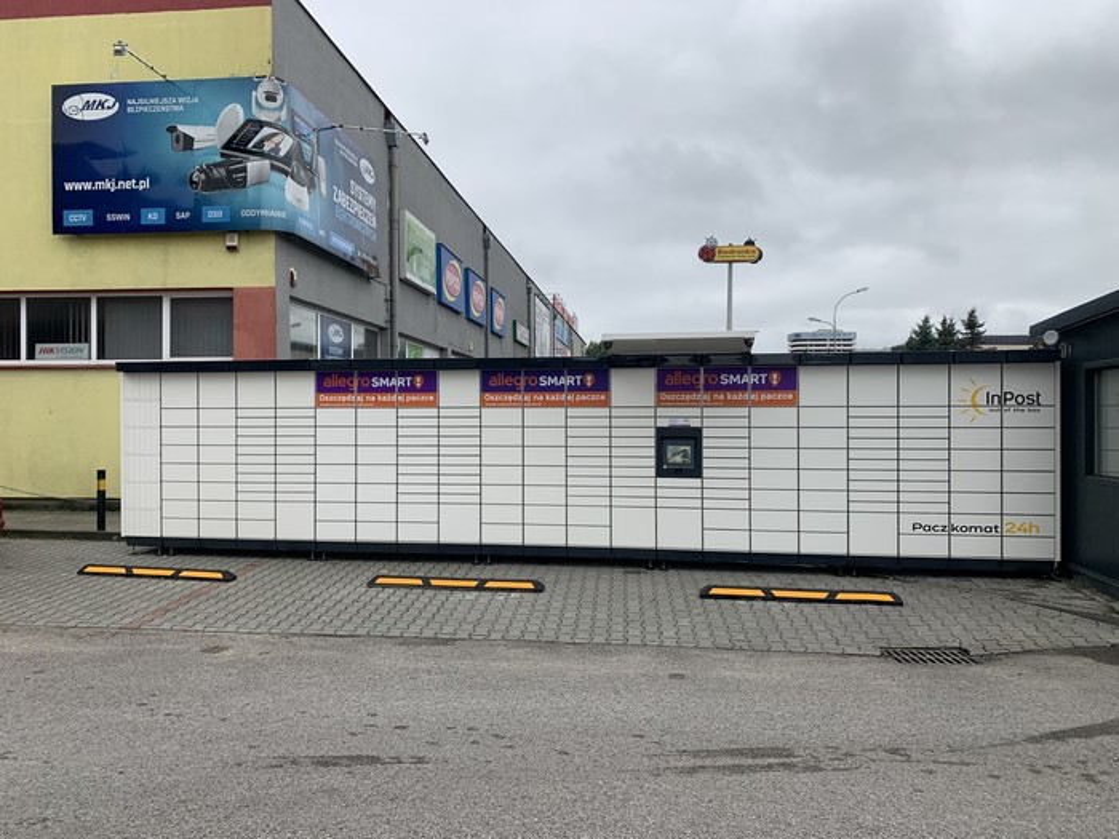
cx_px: 560
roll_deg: -0.3
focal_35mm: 26
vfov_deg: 53.1
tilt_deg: +2.7
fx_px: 840
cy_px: 420
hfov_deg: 67.3
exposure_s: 1/523
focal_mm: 4.25
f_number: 1.8
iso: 25
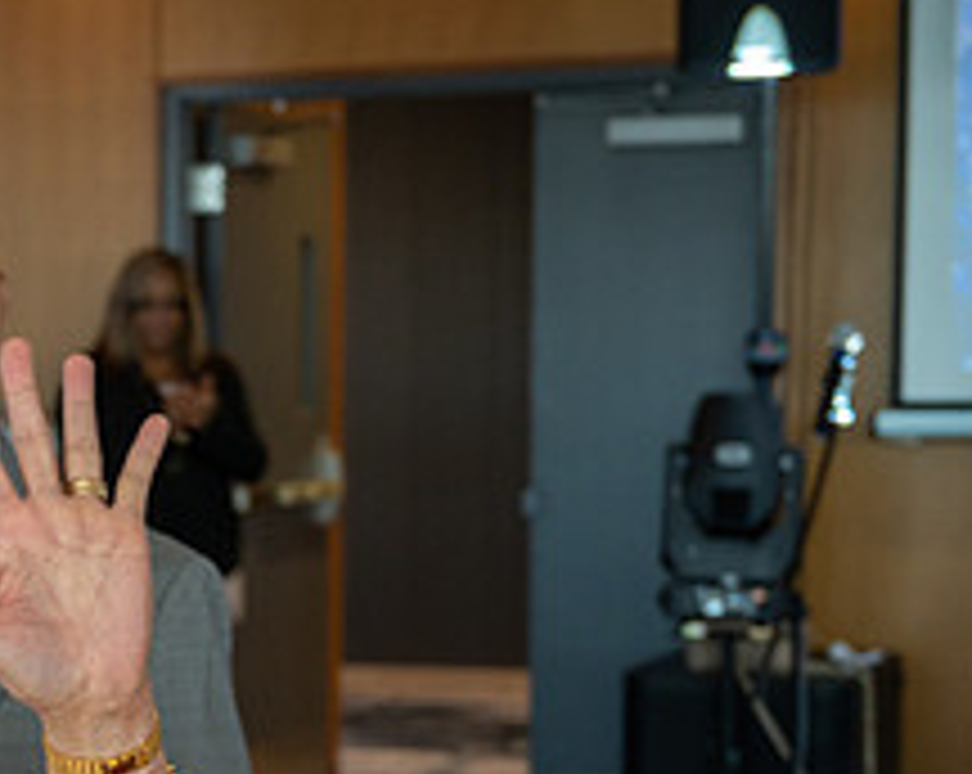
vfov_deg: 14.4
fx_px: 3044
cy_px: 657
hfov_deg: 17.5
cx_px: -112
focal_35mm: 106
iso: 1000
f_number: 4
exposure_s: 1/400
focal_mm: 42
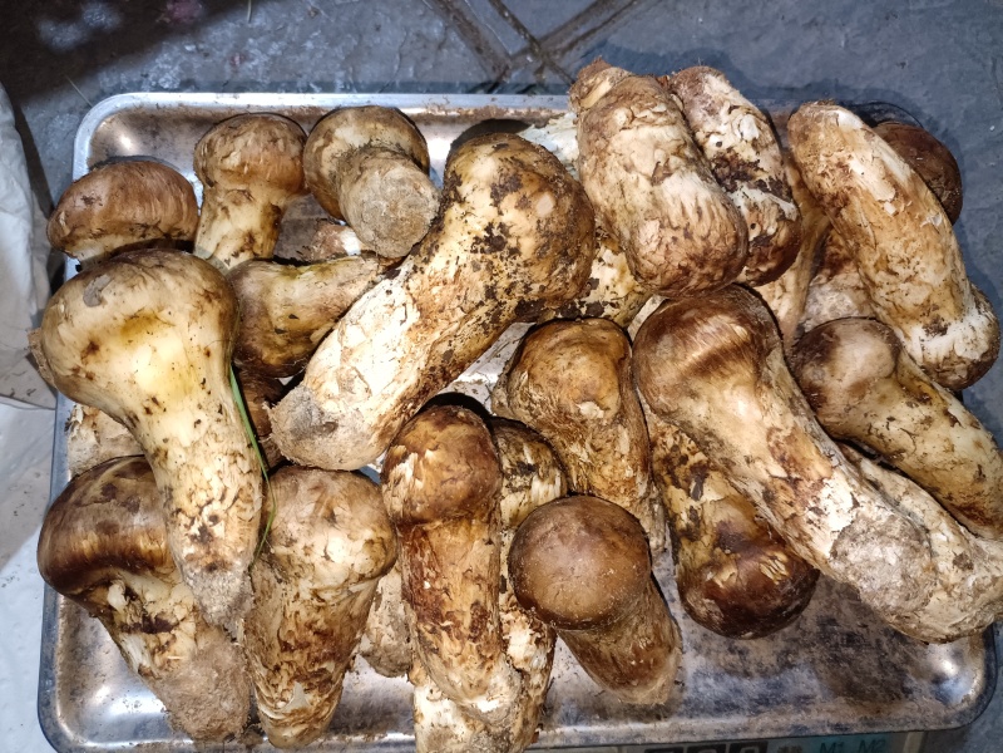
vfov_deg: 53.1
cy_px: 376
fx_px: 753
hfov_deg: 67.3
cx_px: 502
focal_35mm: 26
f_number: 1.8
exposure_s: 1/25
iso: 2097
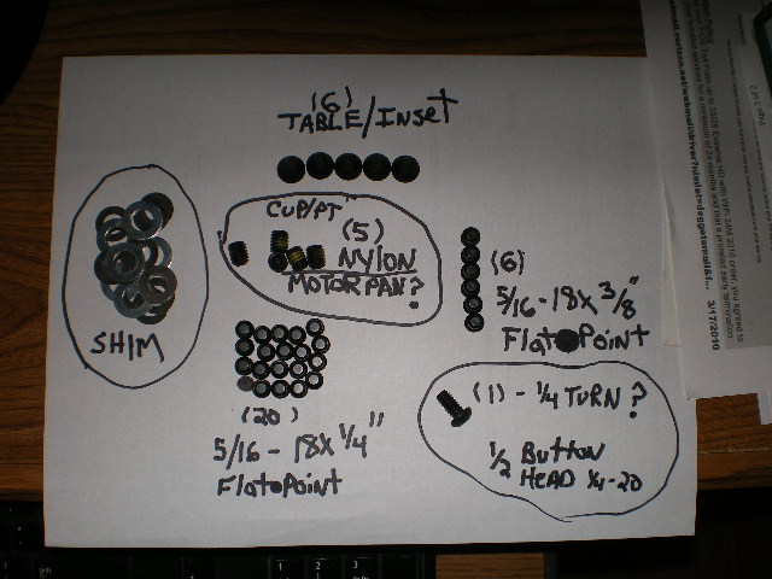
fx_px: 847
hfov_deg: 49.0
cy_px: 290
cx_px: 386
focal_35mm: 38
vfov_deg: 37.7
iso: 64
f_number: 4.6
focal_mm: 6.3
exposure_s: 1/30
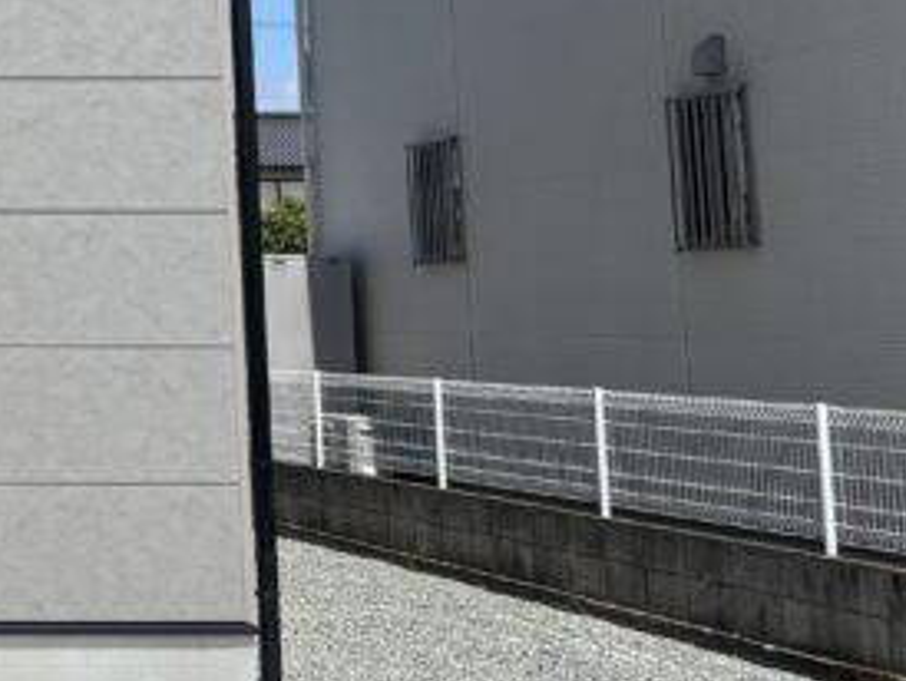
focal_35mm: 97
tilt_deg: +9.4
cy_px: -40
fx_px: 2541
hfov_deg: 17.4
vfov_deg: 14.9
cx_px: -602
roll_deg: +0.6
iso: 50
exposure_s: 1/4854
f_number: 1.6
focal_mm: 5.96
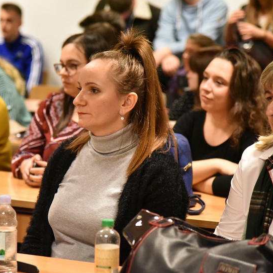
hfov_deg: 11.3
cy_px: 136
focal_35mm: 154
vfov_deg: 11.3
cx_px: 99
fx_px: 1374
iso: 10000
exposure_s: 1/320
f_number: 4
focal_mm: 120
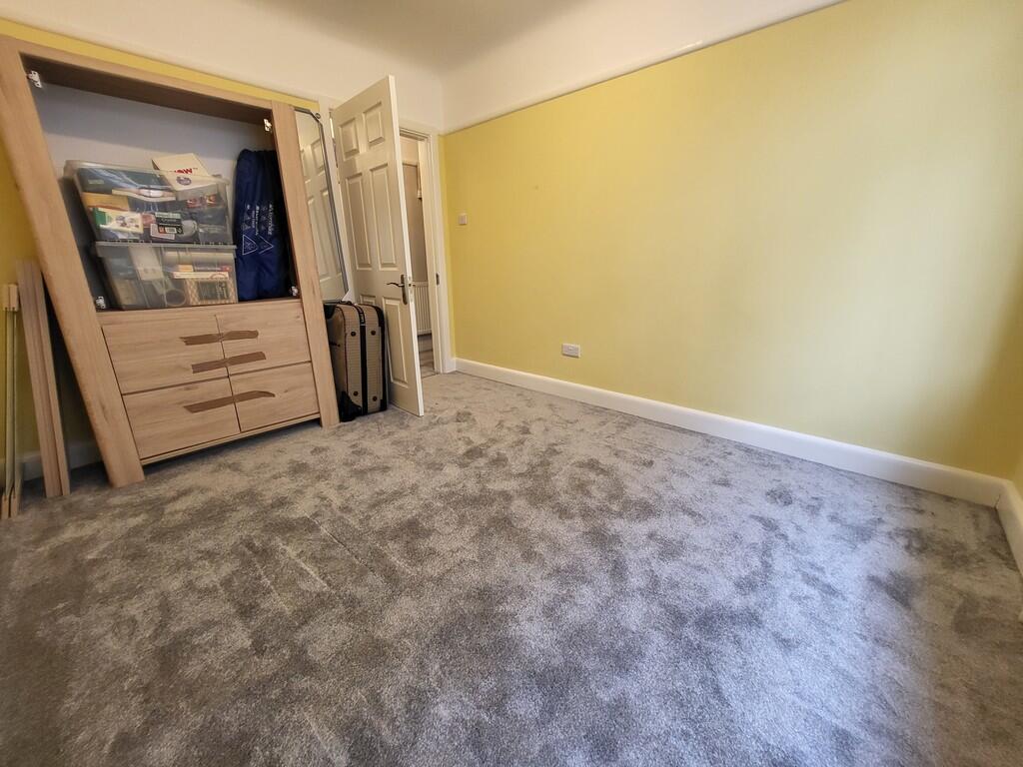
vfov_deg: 89.9
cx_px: 512
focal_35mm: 13
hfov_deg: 106.2
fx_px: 384
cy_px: 384
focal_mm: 1.74
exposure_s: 1/50
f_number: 2.2
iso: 200
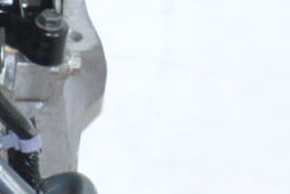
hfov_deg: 5.0
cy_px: 247
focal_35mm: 402
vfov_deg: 3.4
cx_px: -413
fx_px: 3242
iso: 800
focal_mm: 38
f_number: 4.8
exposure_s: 1/60
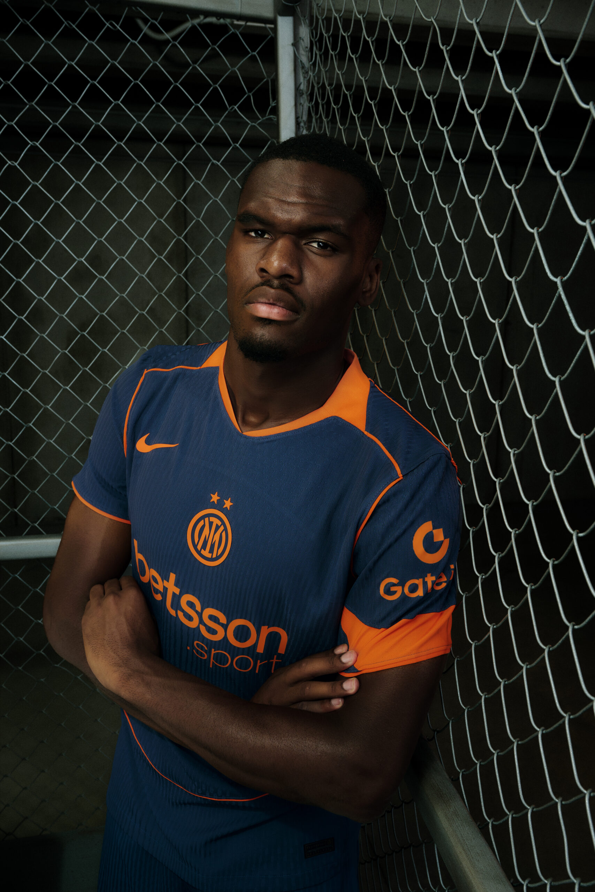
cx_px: 298
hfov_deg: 42.3
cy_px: 446
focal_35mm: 31
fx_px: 768
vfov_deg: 60.3
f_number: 9
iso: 160
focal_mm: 31
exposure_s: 1/160
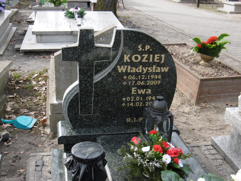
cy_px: 90
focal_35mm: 51
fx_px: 355
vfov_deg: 28.6
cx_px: 120
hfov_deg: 37.5
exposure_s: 1/125
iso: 100
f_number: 4
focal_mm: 9.2
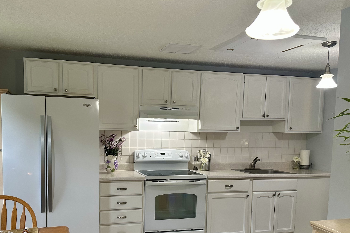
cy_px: 157
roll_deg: -1.0
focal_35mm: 34
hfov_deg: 55.6
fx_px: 331
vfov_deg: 38.4
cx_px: 151
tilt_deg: -5.0
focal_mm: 6.86
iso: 160
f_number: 1.78
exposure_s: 1/60
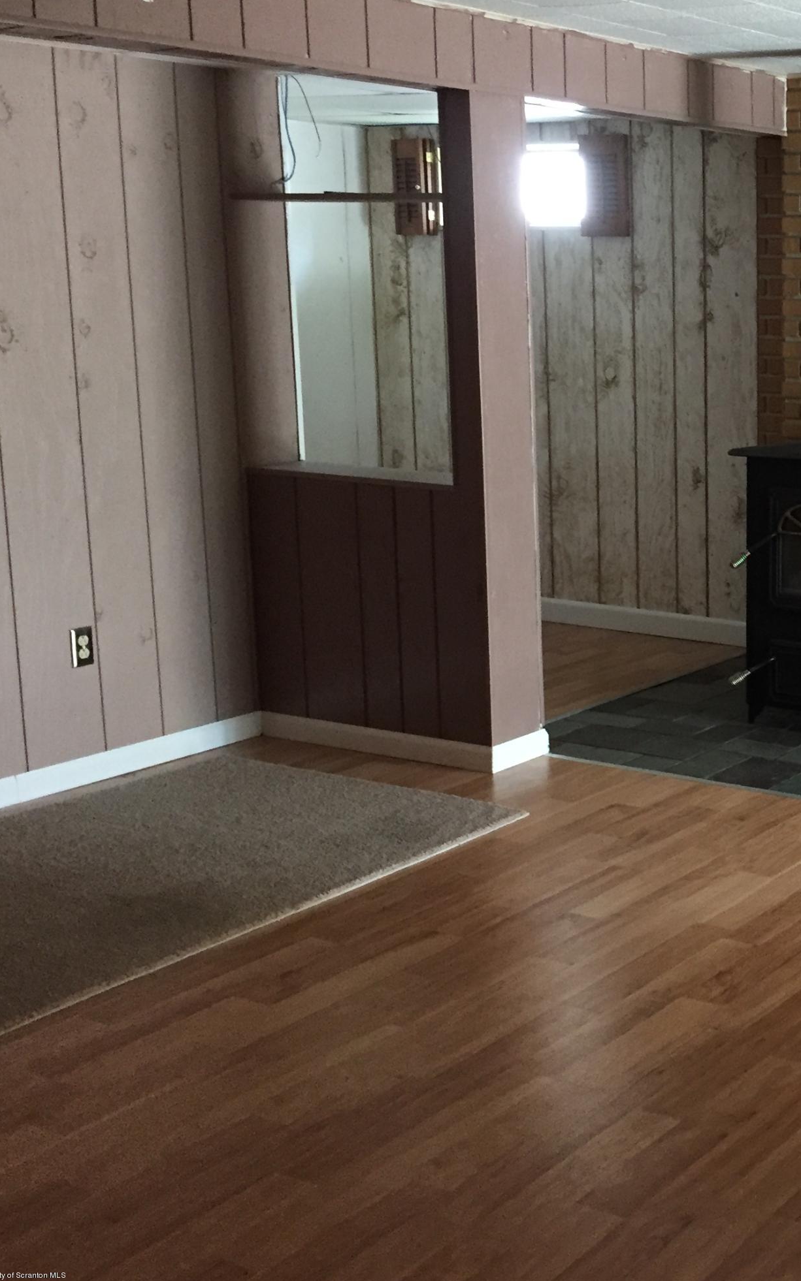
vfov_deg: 42.6
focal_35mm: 47
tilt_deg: -10.1
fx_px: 1642
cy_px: 586
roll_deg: -0.1
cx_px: 926
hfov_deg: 25.1
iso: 200
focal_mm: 4.15
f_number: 2.2
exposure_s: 1/30
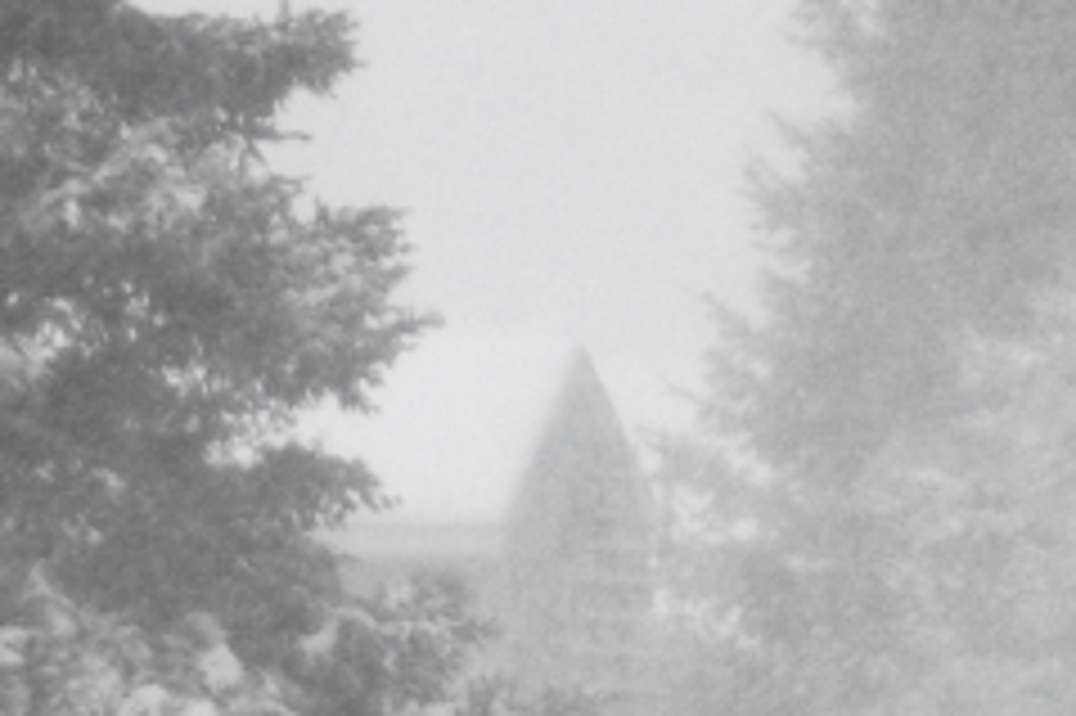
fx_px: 16875
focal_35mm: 565
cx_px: 1270
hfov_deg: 3.6
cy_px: 230
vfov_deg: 2.4
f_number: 5.6
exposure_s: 1/160
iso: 640
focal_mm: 90
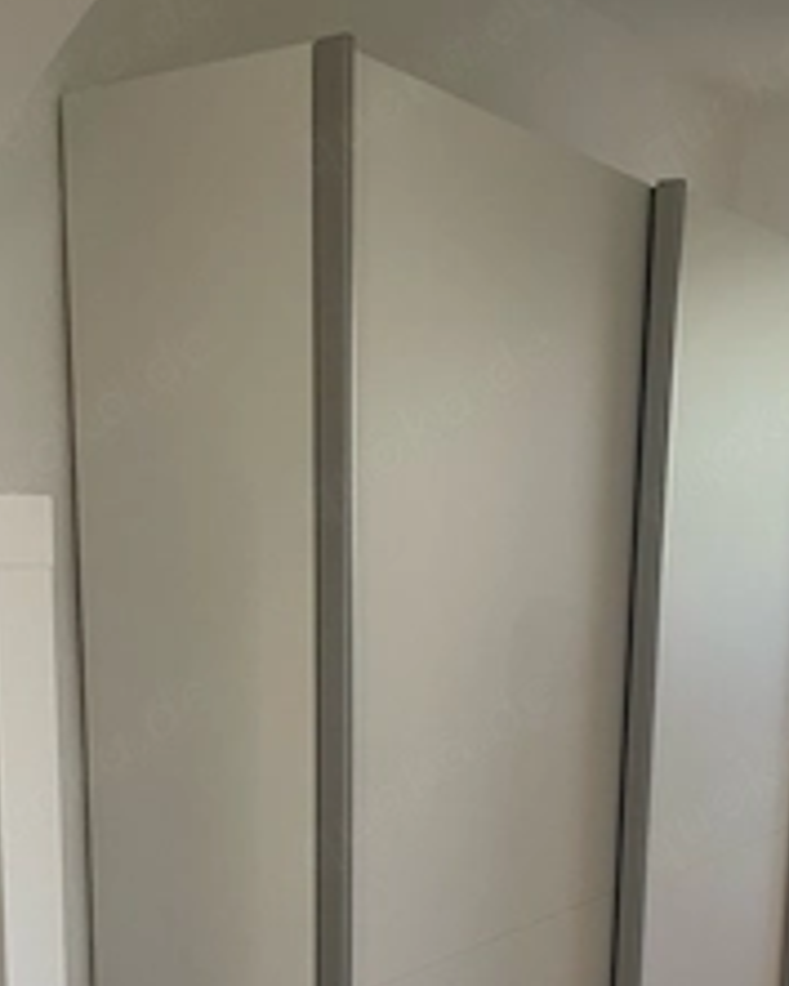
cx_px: 522
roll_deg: -2.2
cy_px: 821
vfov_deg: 38.4
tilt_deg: -12.4
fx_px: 1342
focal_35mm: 46
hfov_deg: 32.5
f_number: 1.6
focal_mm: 4.2
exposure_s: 1/66
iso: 125
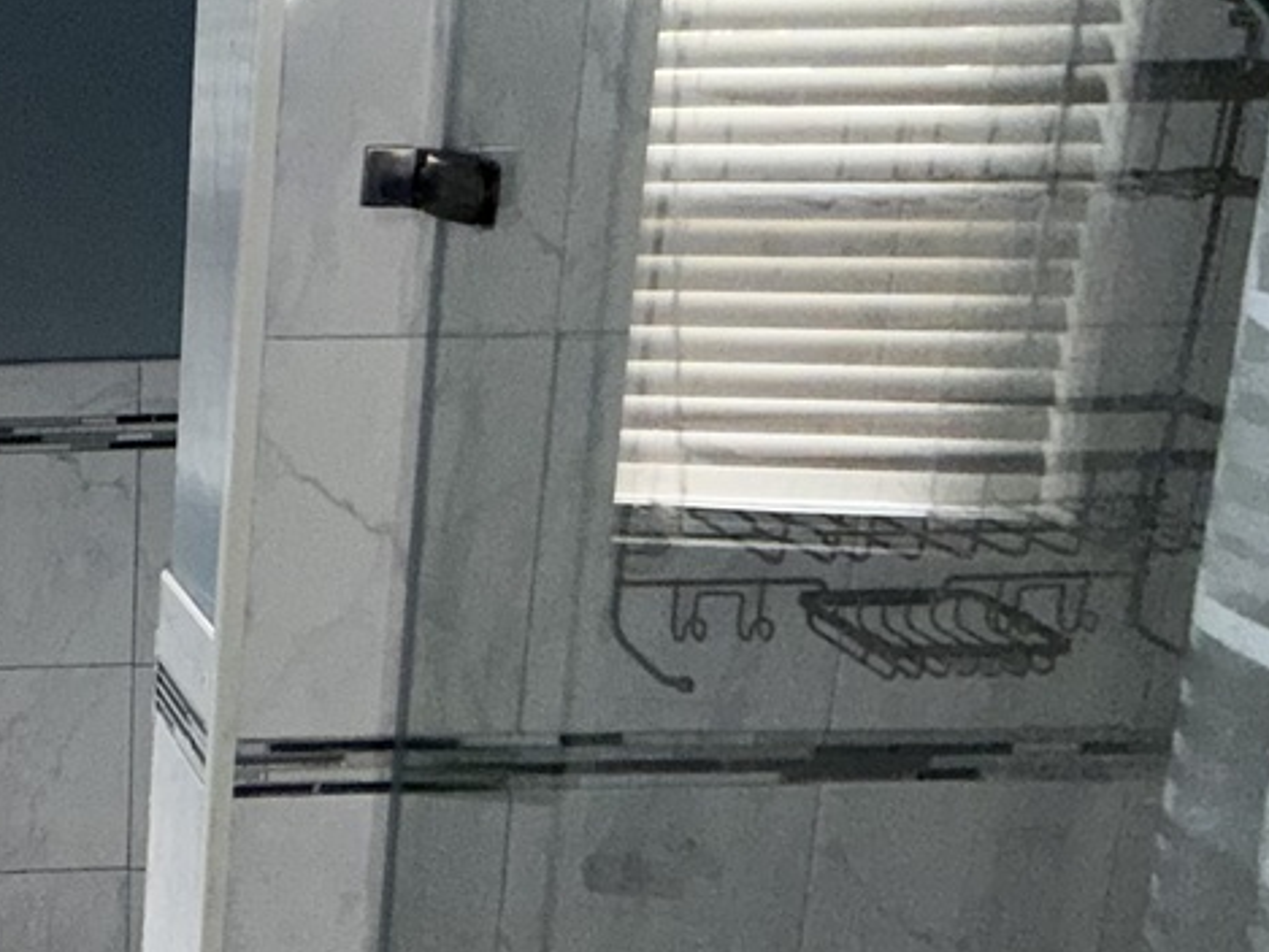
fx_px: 1577
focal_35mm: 43
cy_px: 298
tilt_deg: -10.6
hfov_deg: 34.8
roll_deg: +0.5
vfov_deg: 33.2
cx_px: -257
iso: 125
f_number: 2.2
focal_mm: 2.22
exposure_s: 1/121
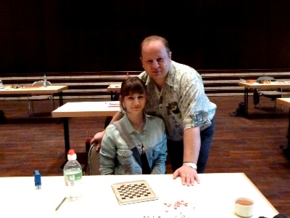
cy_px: 109
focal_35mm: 25
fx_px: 209
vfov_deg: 54.9
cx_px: 145
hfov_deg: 69.4
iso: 1000
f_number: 3.3
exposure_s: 1/15
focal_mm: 4.1
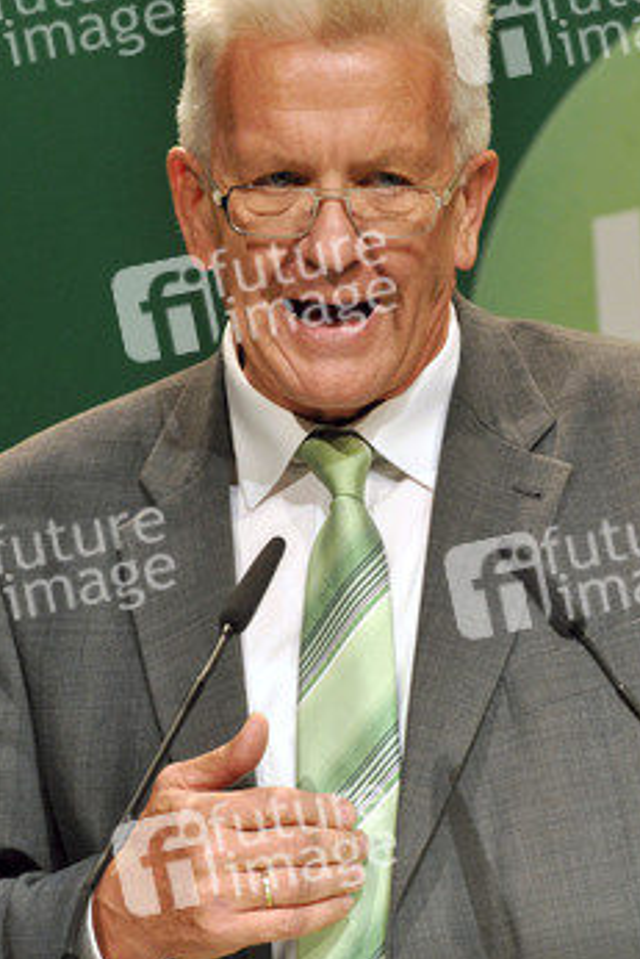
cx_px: 337
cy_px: 435
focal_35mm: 295
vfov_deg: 7.0
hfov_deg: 4.7
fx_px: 7858
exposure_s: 1/160
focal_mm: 170
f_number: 6.3
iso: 800
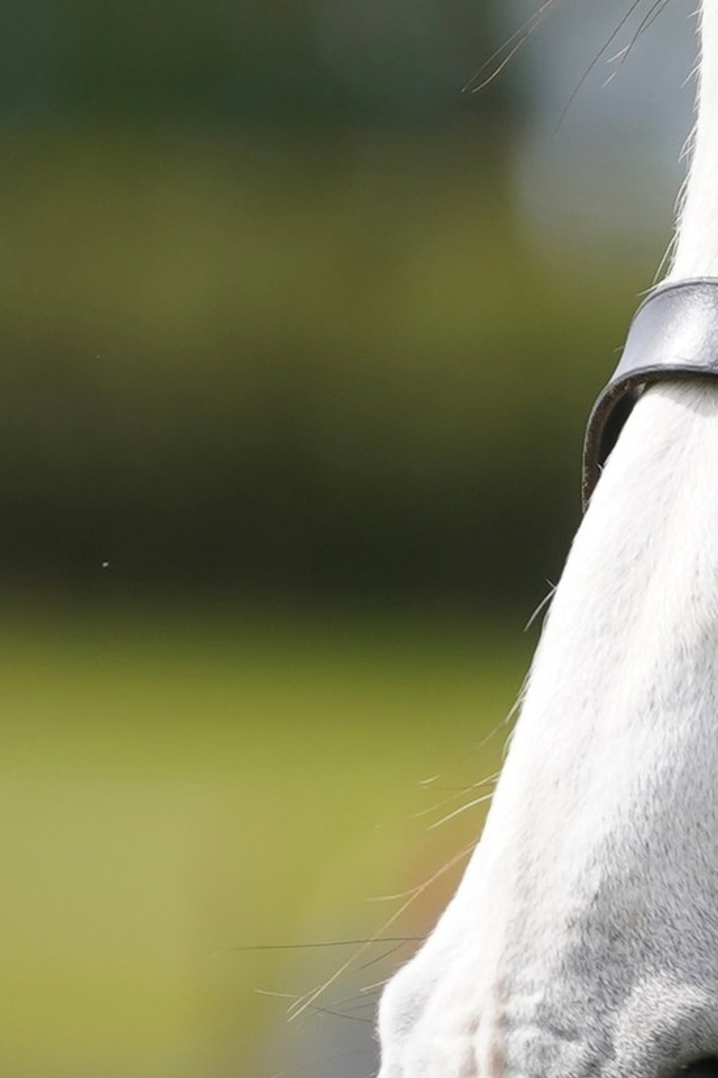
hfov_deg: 1.6
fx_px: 25109
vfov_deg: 2.5
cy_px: 536
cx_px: 1312
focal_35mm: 839
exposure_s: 1/1600
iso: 125
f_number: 2.8
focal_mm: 180
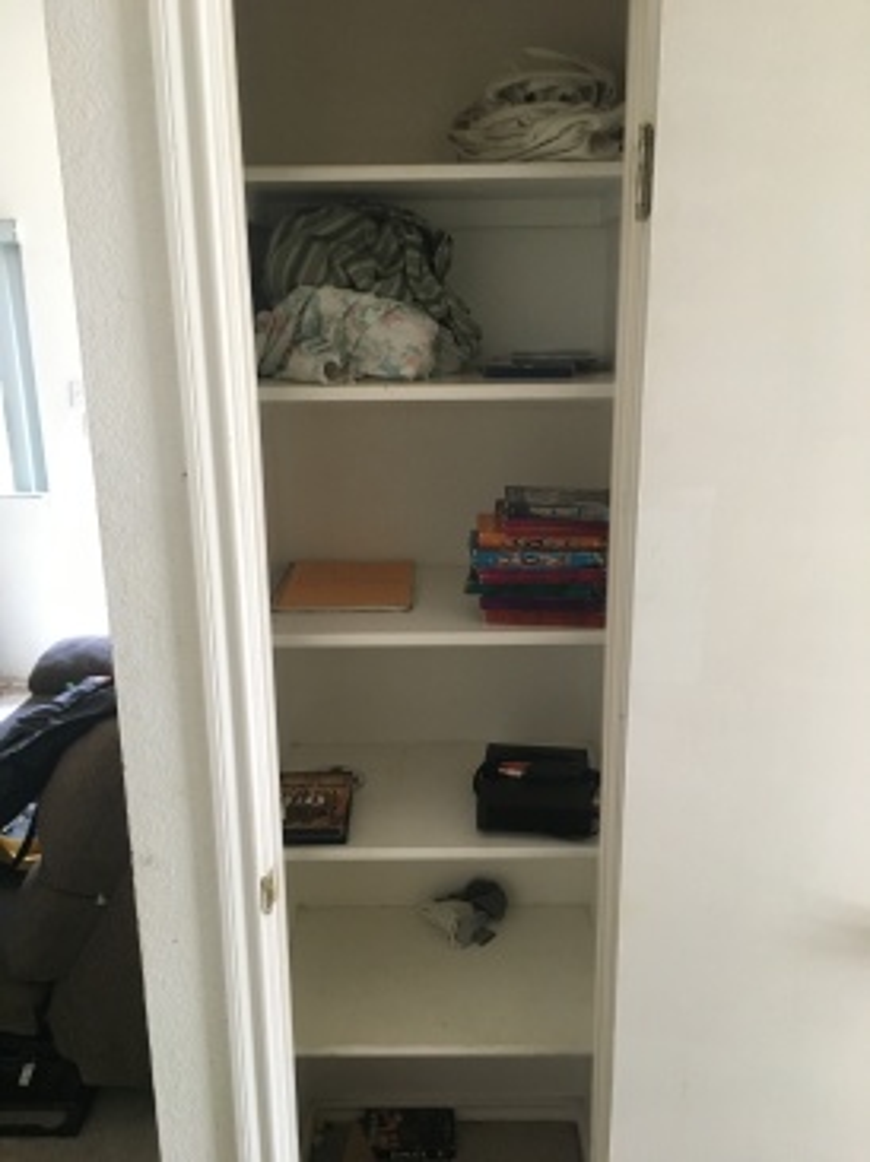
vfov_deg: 61.7
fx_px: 973
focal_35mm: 29
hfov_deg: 48.2
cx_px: 435
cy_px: 581
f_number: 2.2
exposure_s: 1/30
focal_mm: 4.15
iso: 125
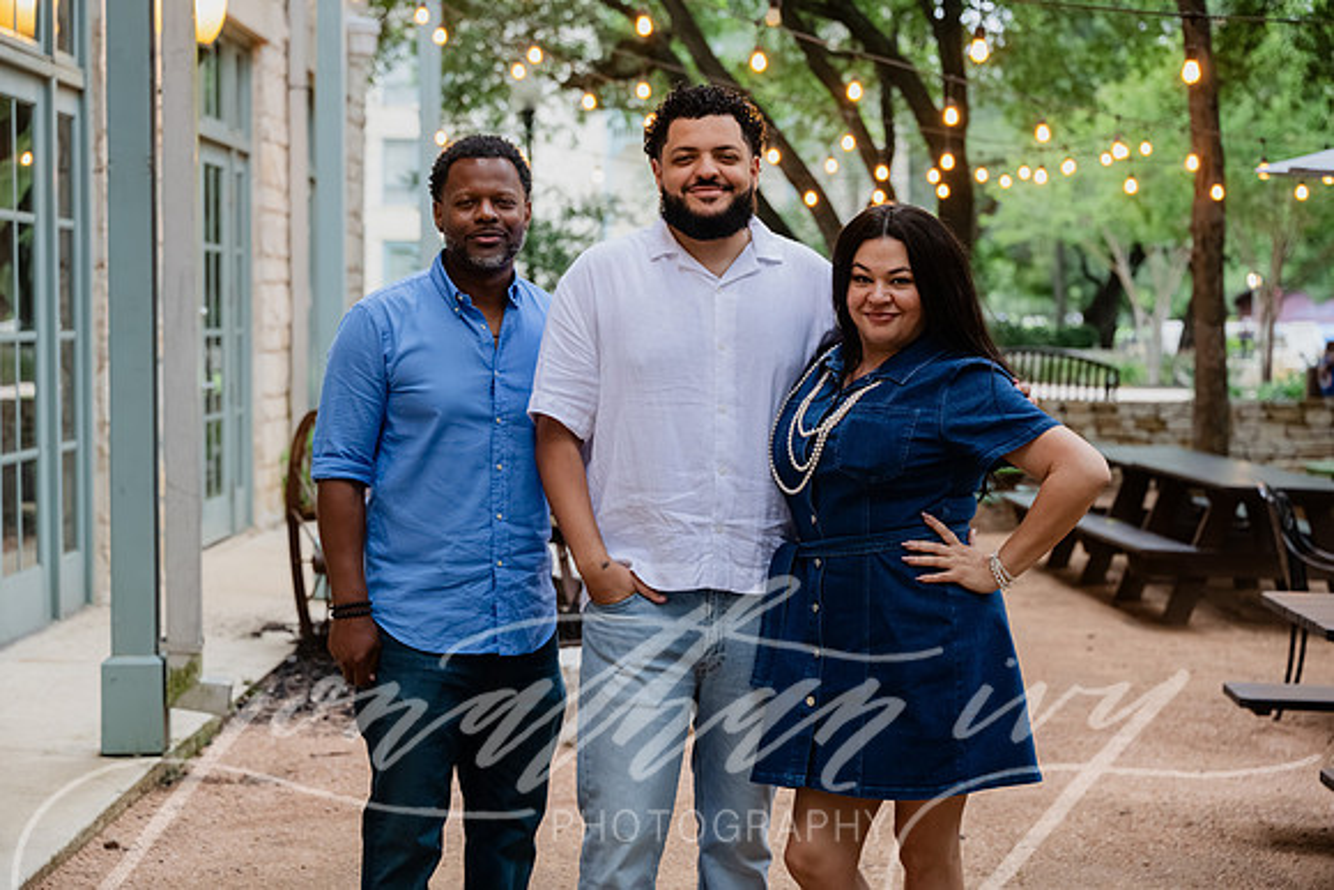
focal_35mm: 61
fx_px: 2261
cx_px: 667
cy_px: 445
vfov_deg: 22.3
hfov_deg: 32.9
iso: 3200
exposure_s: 1/160
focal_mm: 61
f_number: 3.5
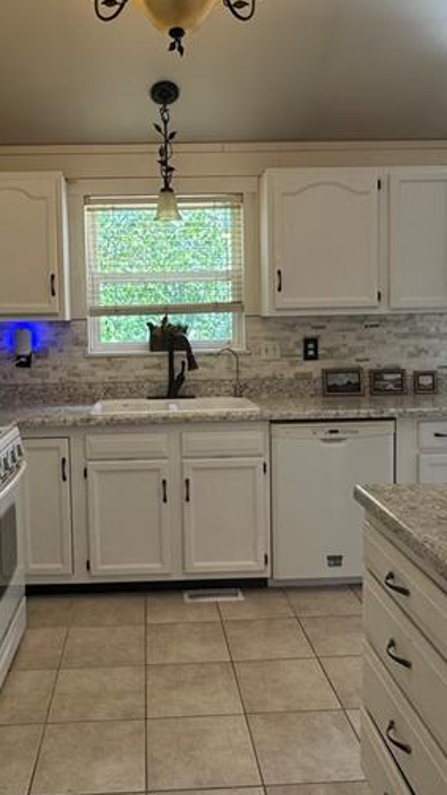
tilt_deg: -4.3
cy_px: 356
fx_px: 654
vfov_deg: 62.5
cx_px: 169
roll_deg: +1.7
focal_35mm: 31
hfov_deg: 37.5
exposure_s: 1/120
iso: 200
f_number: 2.2
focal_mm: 2.22
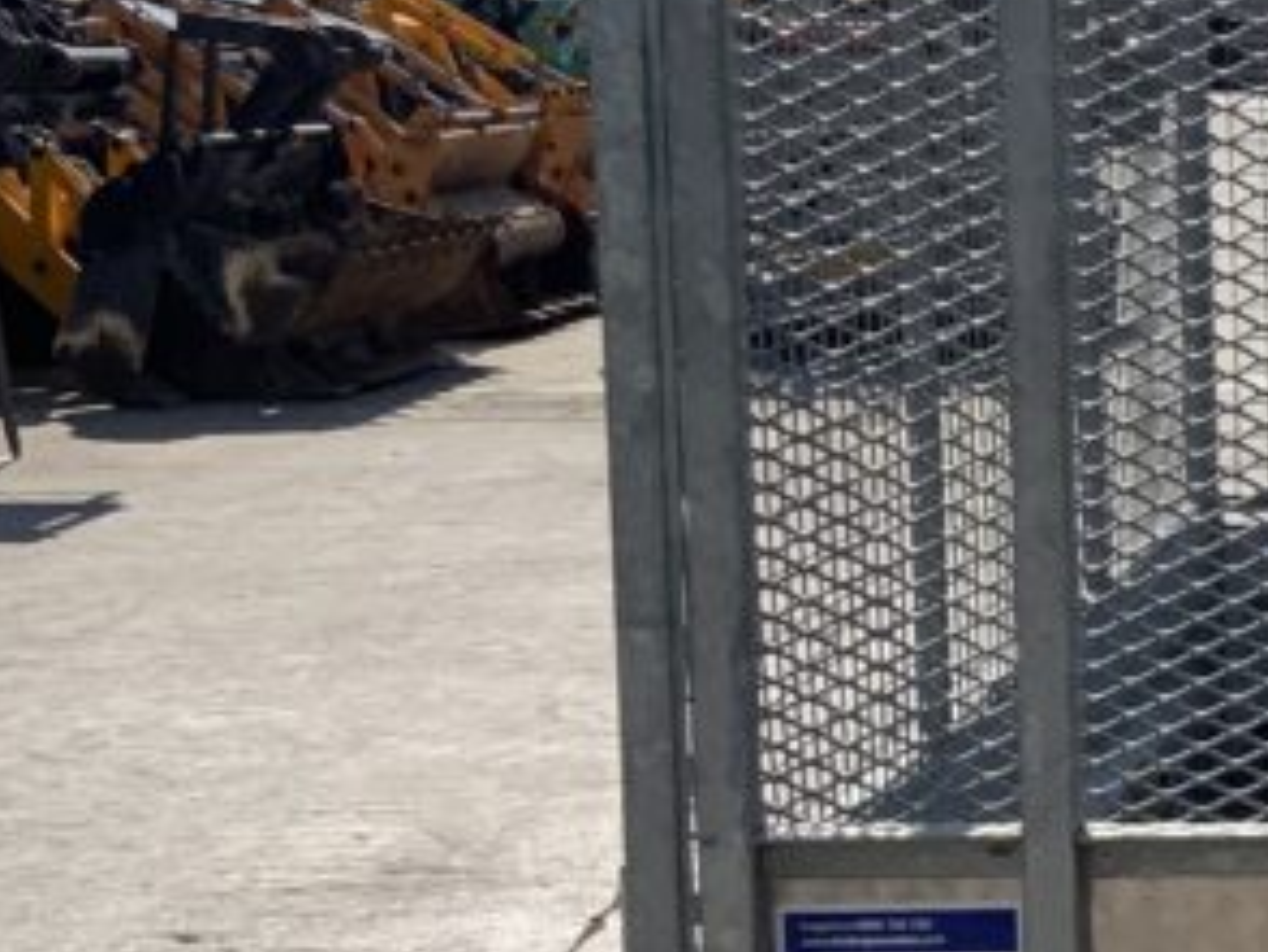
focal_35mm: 101
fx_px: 3703
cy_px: 625
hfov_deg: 17.5
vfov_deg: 14.6
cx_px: 1880
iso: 20
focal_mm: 3
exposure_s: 1/2801
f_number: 1.8
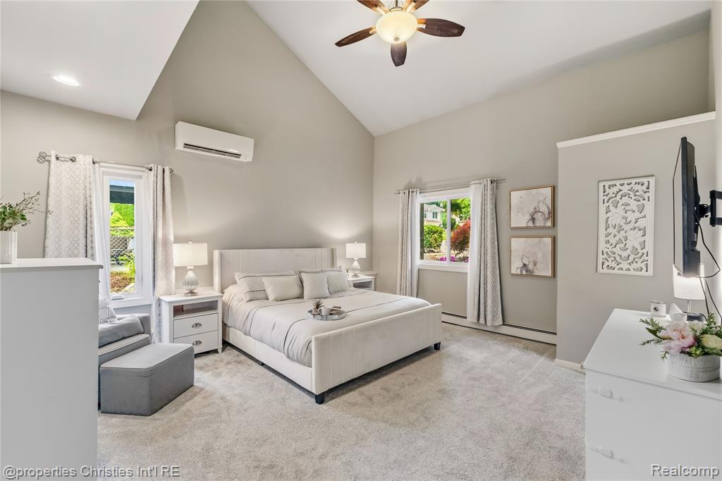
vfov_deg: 77.3
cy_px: 240
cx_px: 361
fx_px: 301
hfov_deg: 100.4
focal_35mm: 15
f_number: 7.1
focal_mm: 10
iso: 500
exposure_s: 2
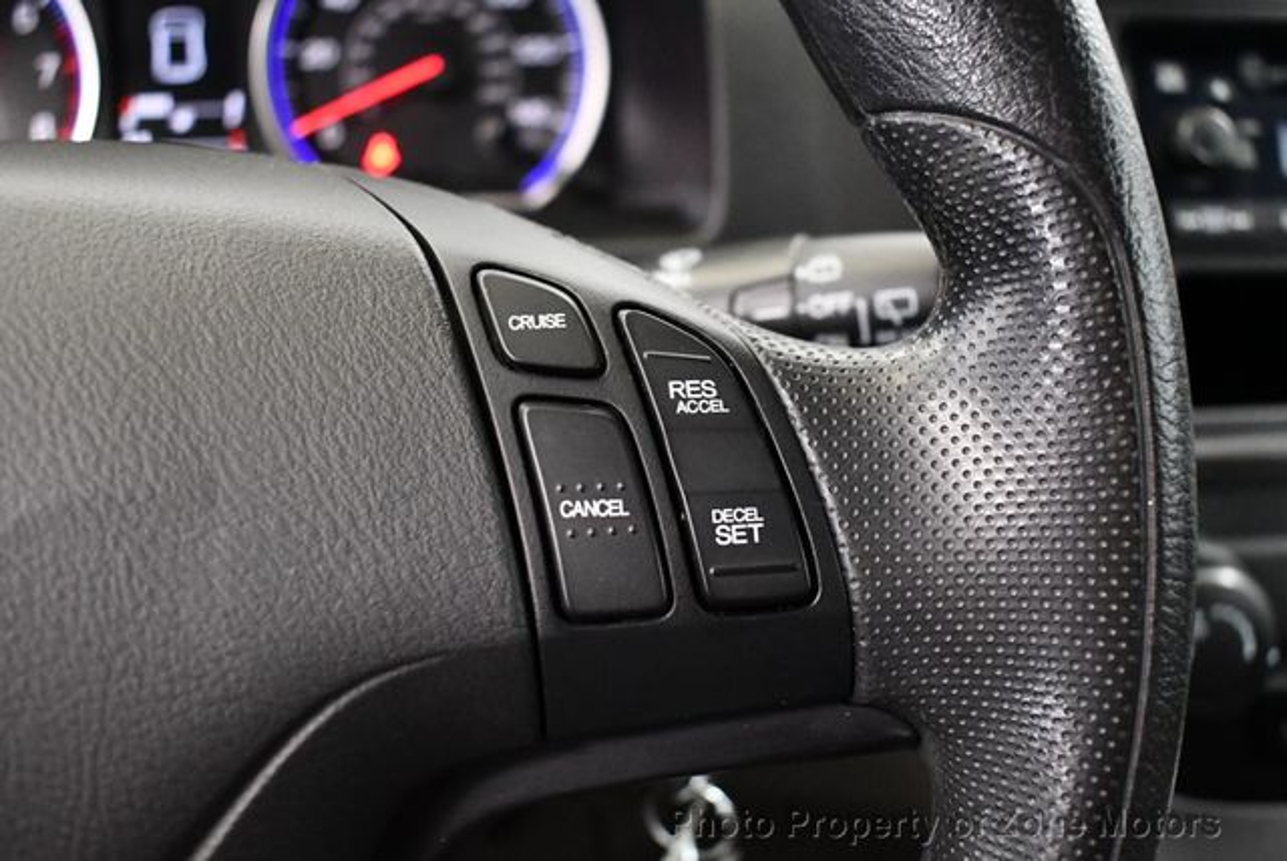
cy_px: 430
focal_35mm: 40
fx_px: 1431
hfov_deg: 48.4
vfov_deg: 33.5
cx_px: 644
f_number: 3.5
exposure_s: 1/60
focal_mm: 20
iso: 4000
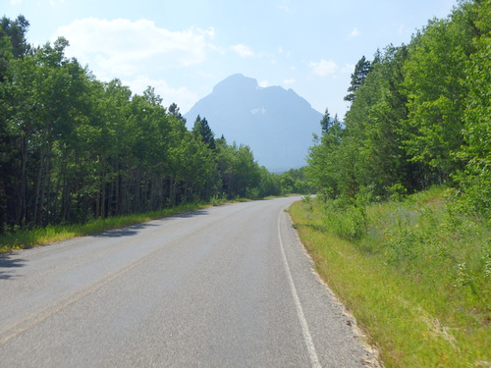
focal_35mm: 40
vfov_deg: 36.0
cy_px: 184
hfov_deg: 46.8
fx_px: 567
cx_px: 246
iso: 125
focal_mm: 7.3
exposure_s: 1/100
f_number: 13
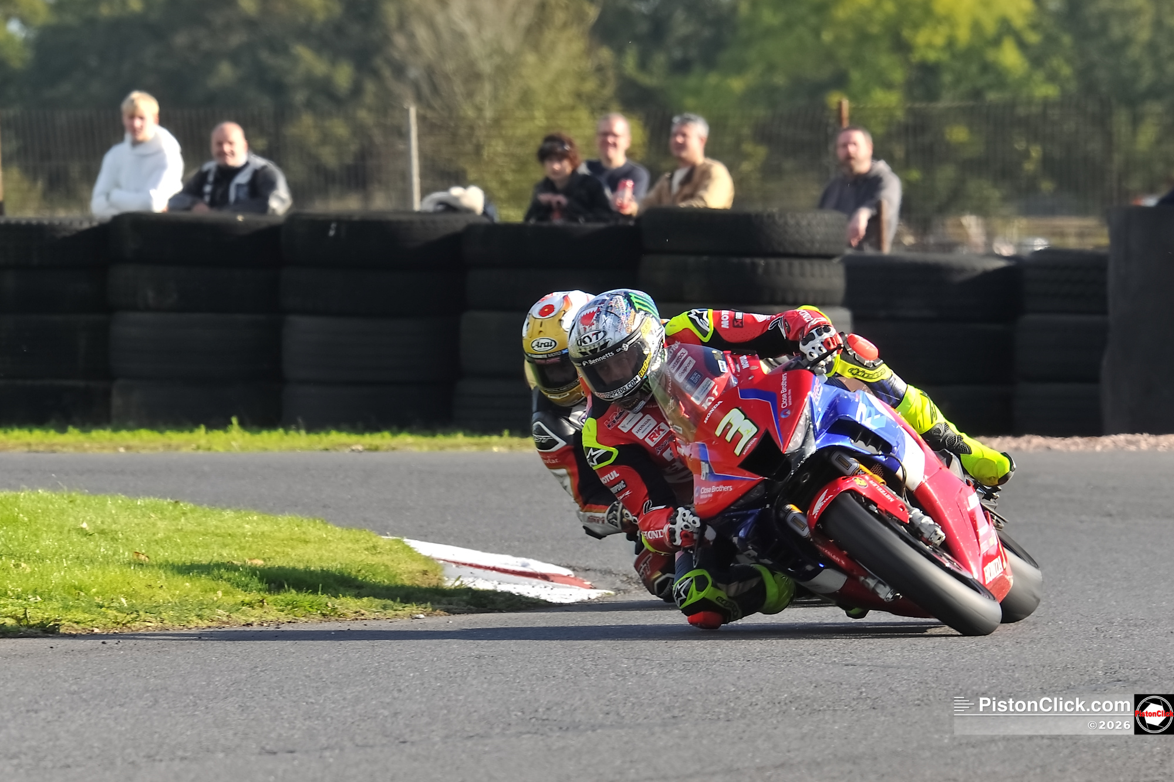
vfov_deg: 4.6
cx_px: 587
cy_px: 391
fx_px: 9782
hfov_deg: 6.9
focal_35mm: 300
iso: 180
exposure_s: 1/250
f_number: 8
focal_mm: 300
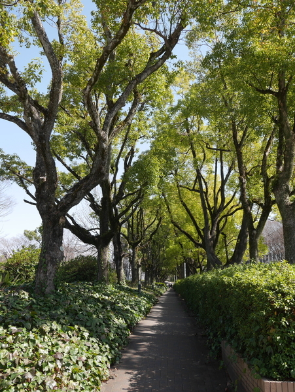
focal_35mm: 34
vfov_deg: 53.9
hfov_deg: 41.8
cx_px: 148
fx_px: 386
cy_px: 196
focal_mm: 17
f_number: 6.3
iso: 200
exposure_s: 1/200
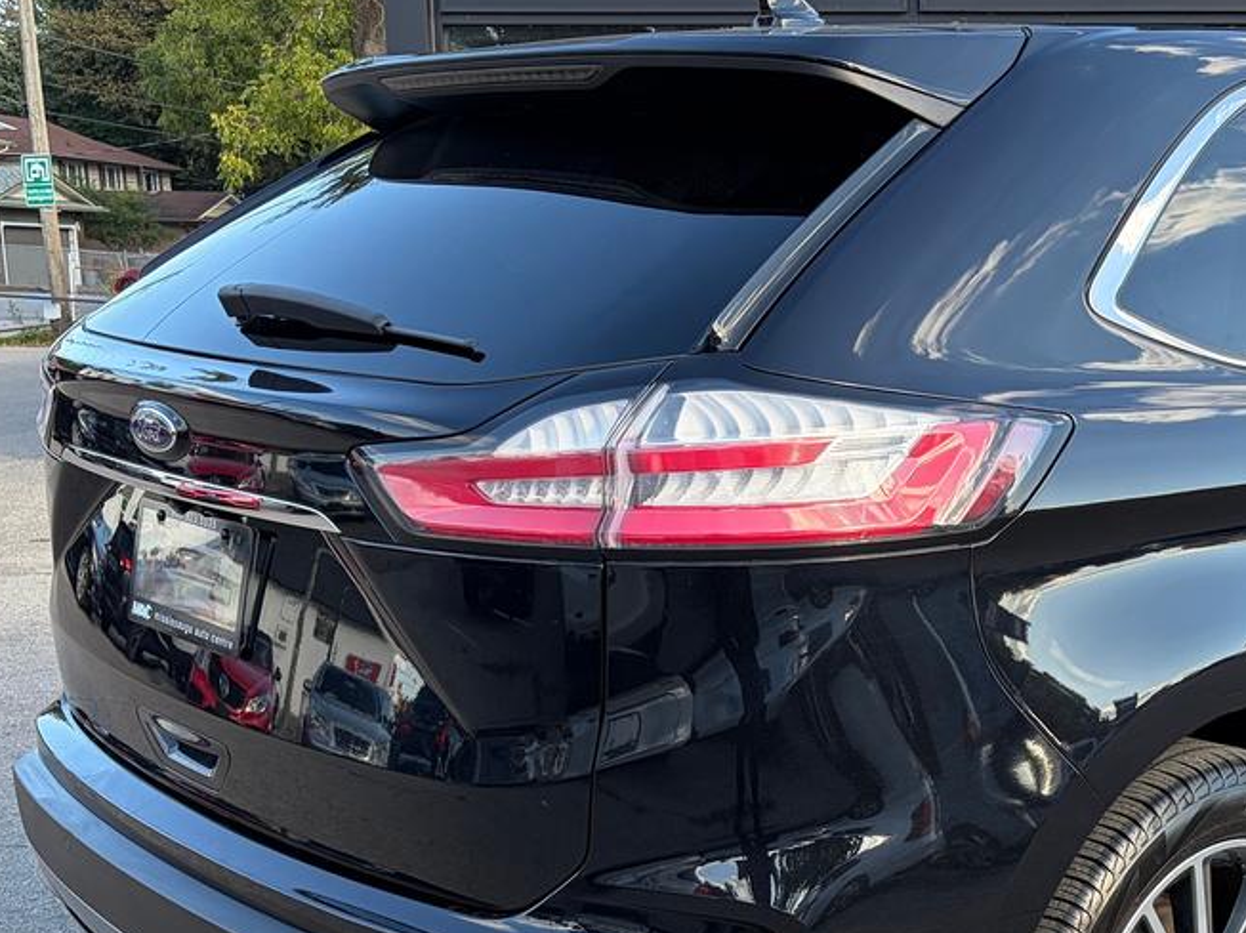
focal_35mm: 51
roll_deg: +0.2
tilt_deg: -12.2
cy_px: 681
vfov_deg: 28.2
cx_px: 952
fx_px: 1835
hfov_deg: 36.5
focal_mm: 5.96
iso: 64
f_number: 1.6
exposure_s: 1/450
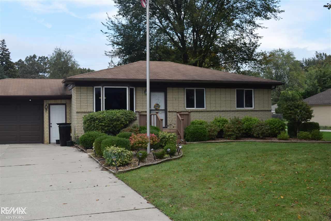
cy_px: 110
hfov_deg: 46.4
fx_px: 386
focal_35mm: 42
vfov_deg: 31.9
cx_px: 166
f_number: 8
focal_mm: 28
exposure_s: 1/200
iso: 100
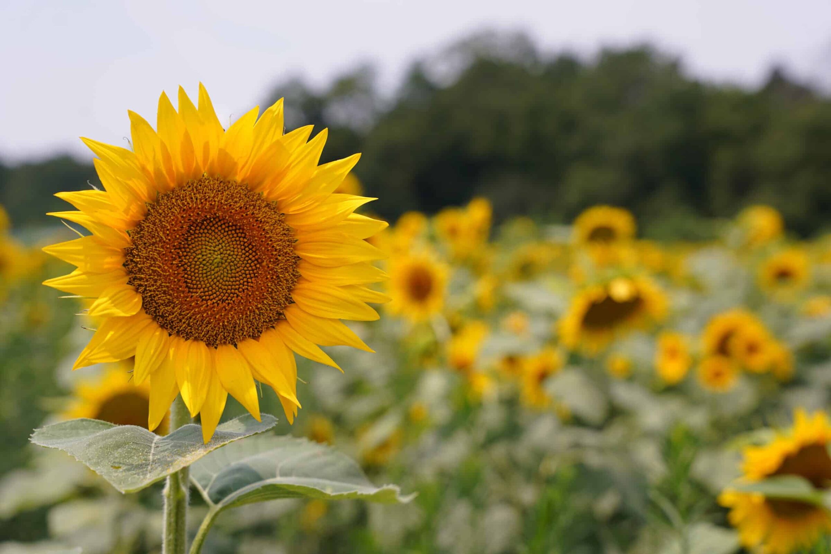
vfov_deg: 19.5
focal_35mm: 70
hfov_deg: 28.8
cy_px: 277
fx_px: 1616
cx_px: 416
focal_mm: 70
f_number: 5
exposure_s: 1/640
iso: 100
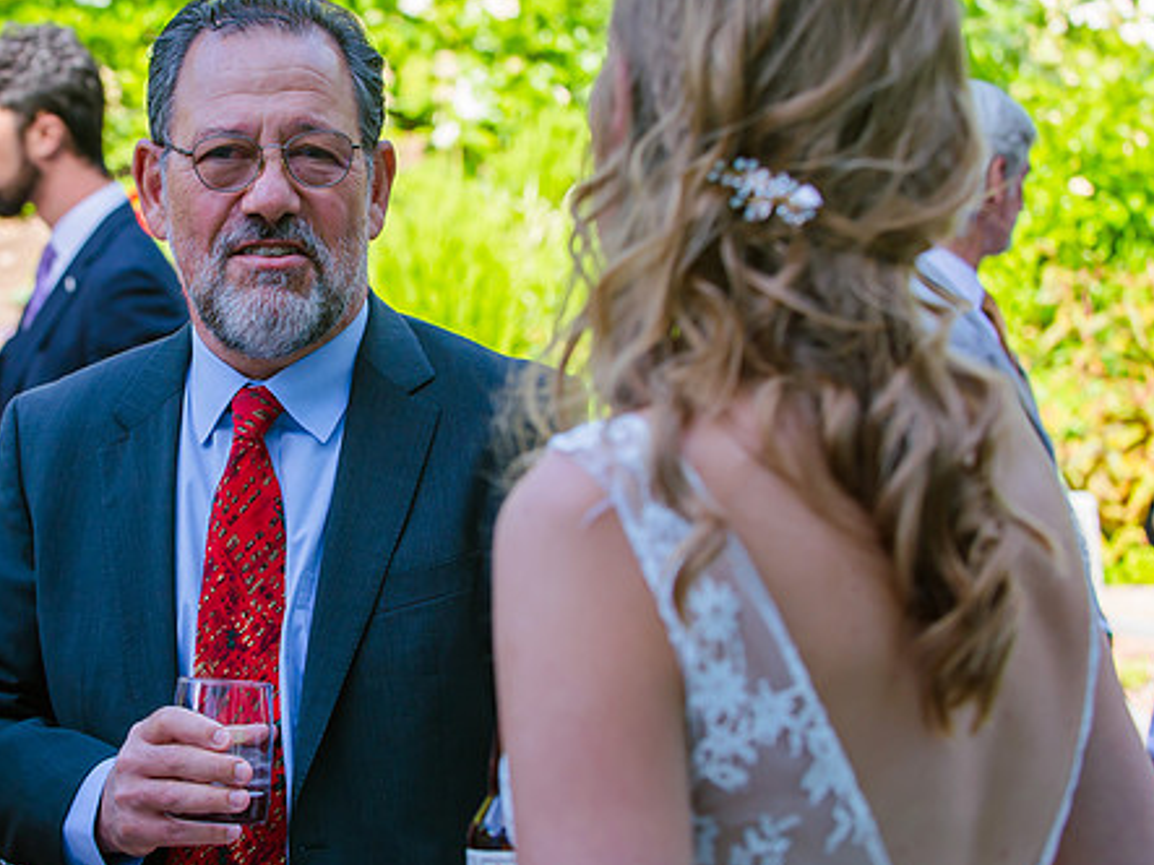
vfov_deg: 13.2
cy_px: 395
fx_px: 3733
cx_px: 279
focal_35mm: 112
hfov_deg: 17.5
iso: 400
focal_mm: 70
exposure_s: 1/400
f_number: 5
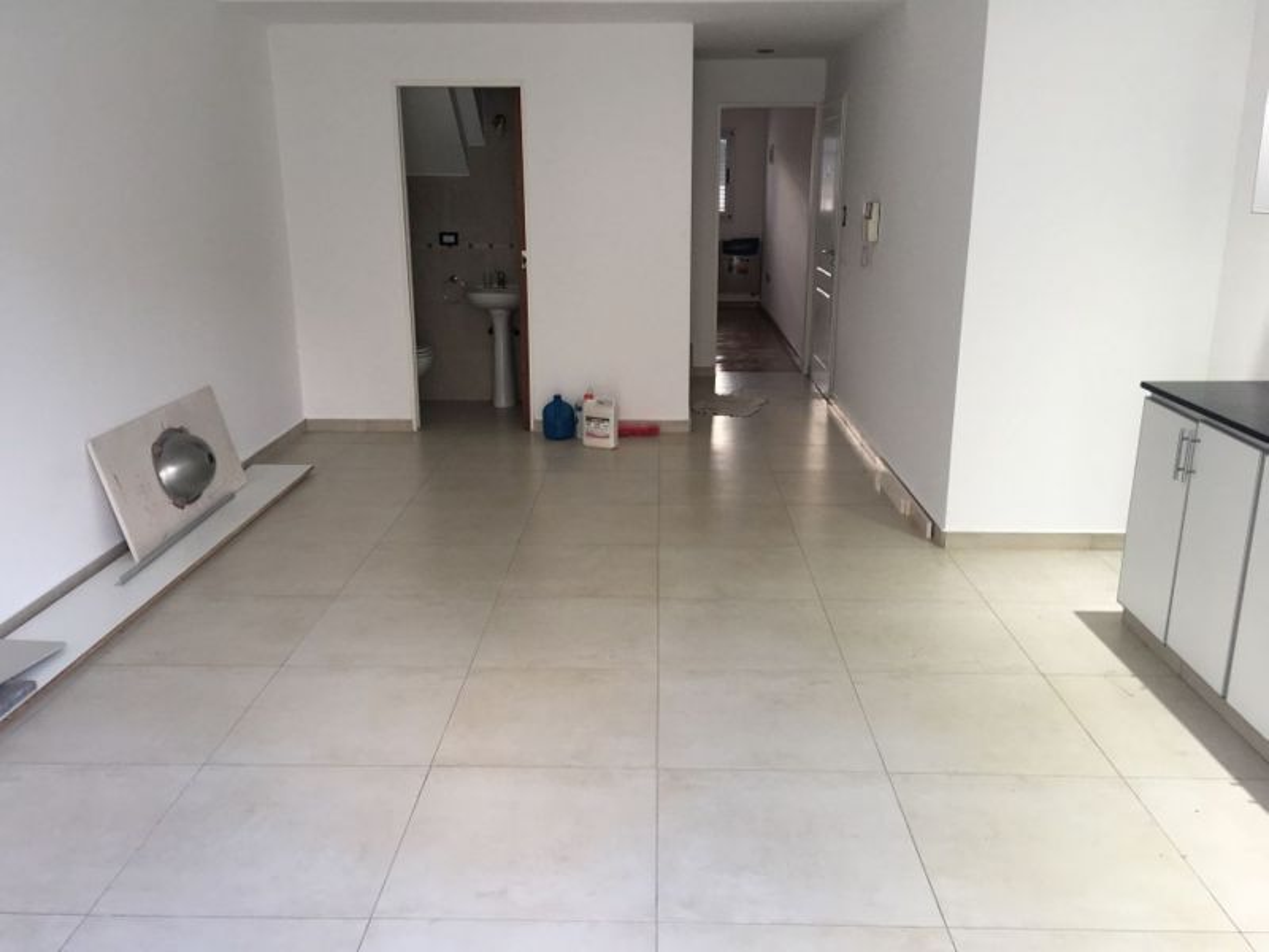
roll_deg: +0.1
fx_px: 1063
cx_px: 634
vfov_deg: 48.2
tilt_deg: -16.0
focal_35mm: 29
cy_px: 476
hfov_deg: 61.7
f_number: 2.2
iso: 50
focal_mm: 4.15
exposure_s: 1/33
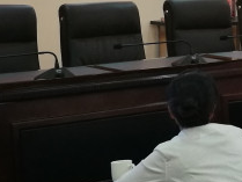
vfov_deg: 14.4
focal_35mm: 100
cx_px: 200
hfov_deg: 19.4
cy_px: -29
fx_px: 700
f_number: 2.2
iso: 250
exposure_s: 1/33.3
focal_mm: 4.5
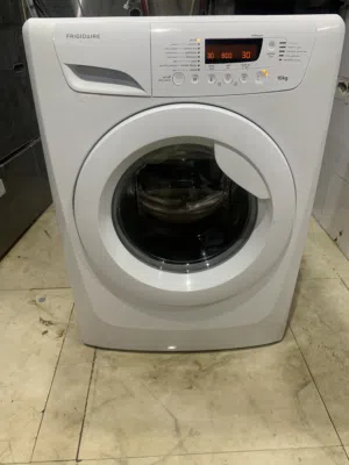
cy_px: 232
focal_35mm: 26
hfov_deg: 53.1
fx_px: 350
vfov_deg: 67.3
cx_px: 174
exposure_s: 1/50
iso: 100
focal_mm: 4.25
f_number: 1.8
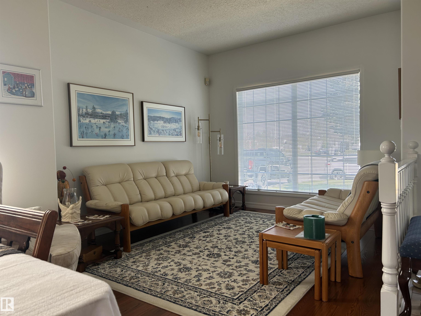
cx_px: 210
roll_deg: +2.4
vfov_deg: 53.1
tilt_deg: -3.6
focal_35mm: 26
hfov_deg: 67.3
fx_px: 316
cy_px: 158
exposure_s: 1/121
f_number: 1.5
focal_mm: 5.7
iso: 40
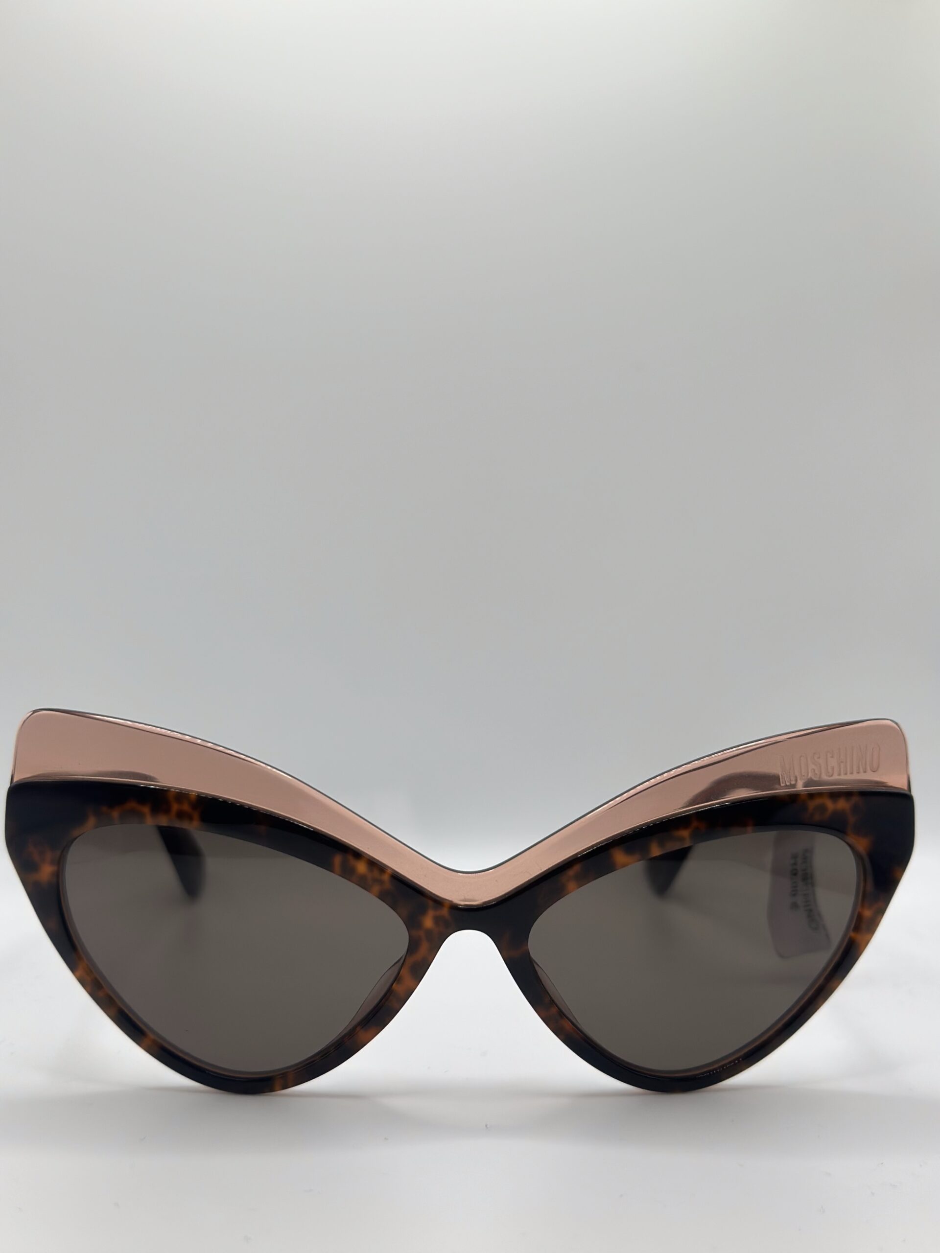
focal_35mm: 48
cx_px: 470
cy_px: 626
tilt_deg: -9.1
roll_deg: -0.8
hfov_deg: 30.3
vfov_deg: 39.7
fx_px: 1738
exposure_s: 1/714
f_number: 1.78
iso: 80
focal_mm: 6.86
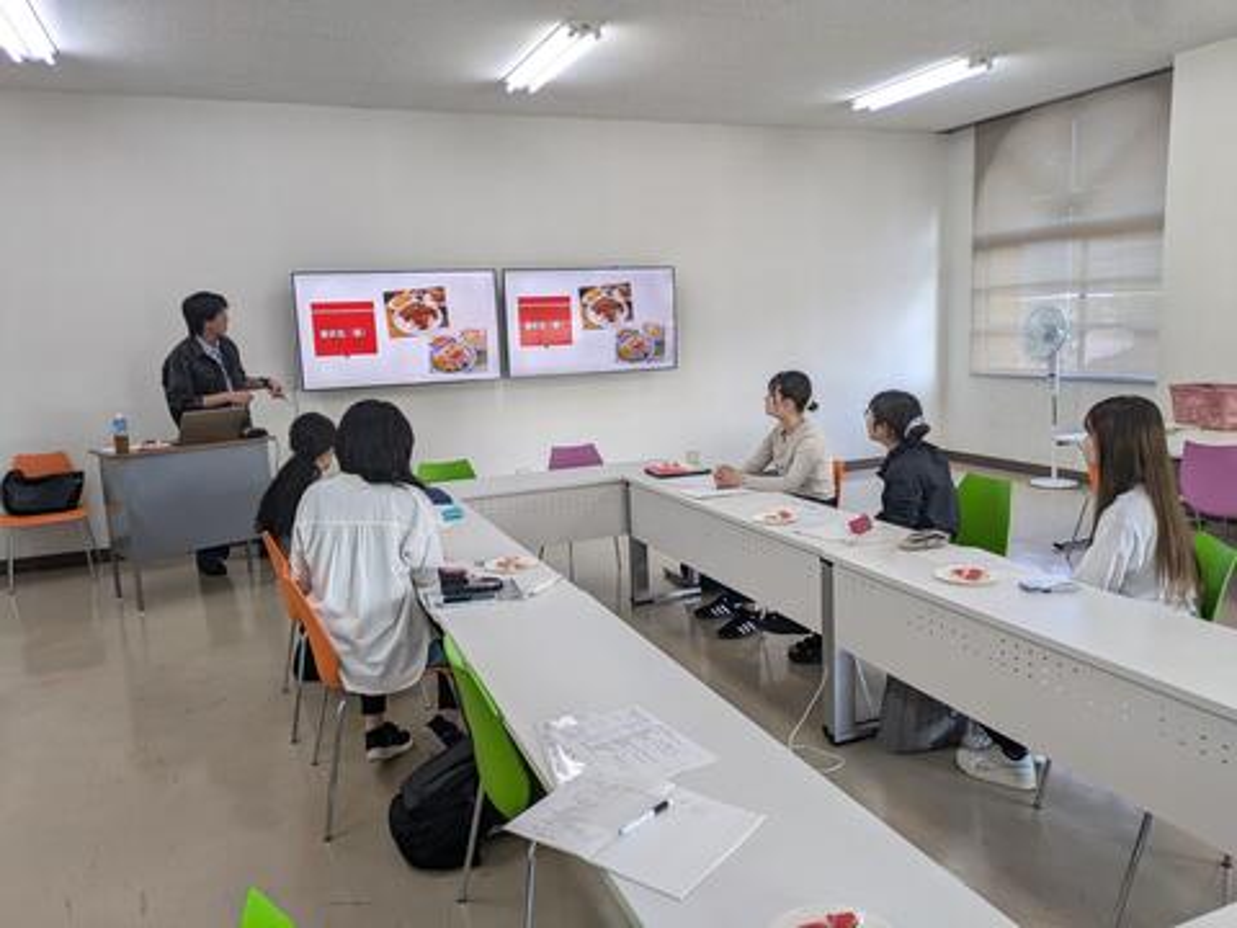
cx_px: 618
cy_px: 464
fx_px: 893
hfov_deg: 69.4
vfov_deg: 54.9
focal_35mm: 25
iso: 47
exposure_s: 1/60
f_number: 1.89
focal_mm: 5.43
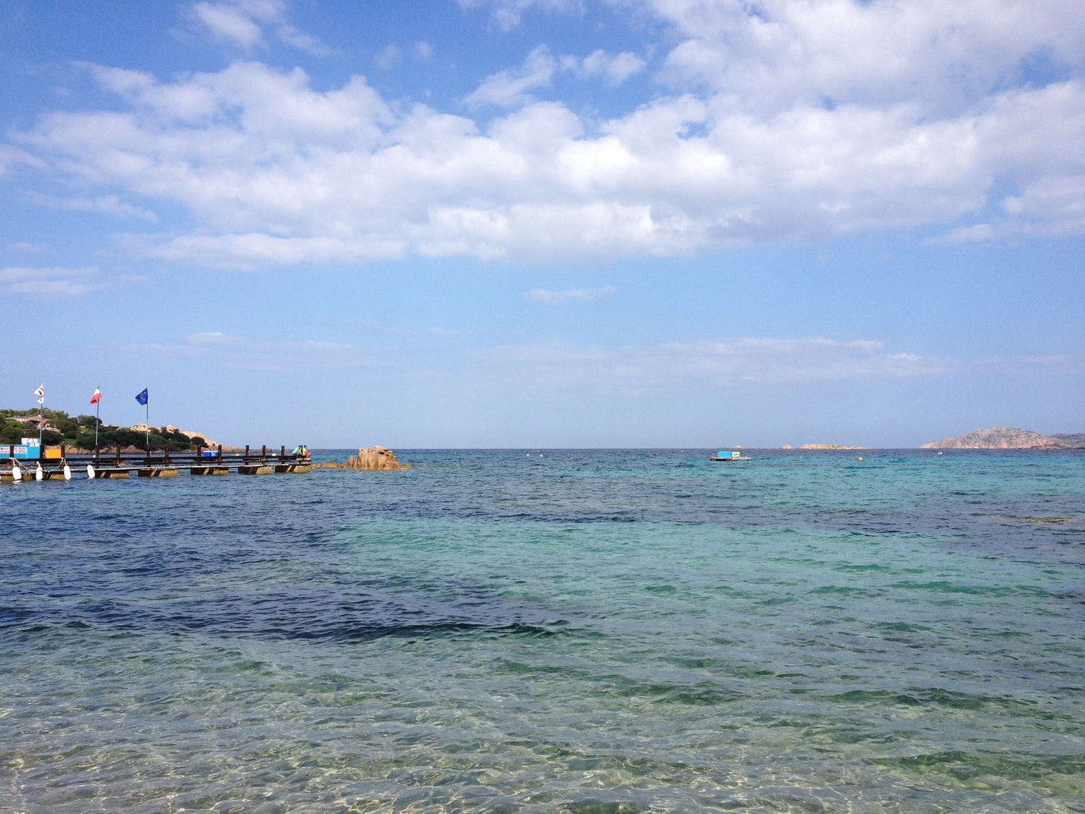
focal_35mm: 36
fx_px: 1128
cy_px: 417
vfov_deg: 39.7
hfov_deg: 51.3
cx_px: 529
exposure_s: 1/2045
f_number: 2.4
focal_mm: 4.28
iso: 50
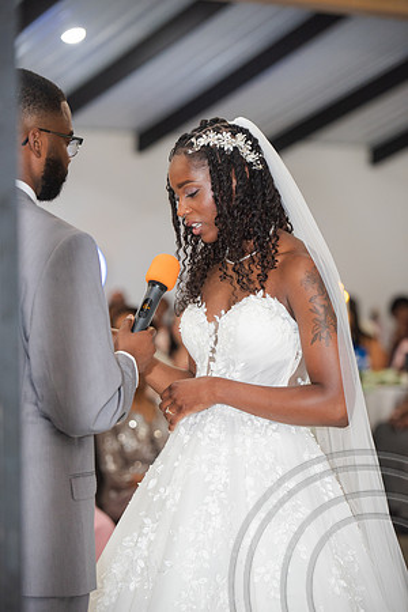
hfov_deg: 12.5
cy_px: 306
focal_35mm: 110
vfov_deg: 18.6
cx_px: 204
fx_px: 1870
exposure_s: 1/100
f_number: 2.8
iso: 800
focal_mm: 110
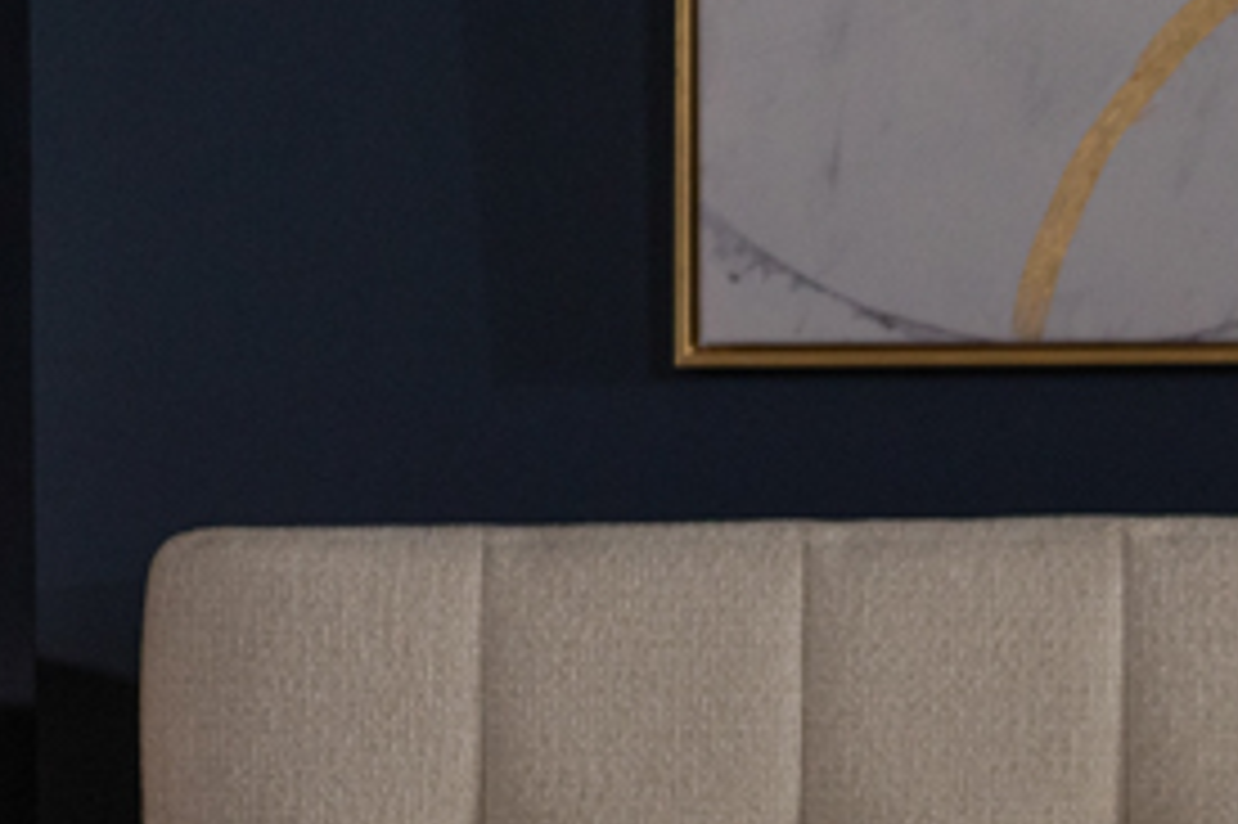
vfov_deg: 3.1
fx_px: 15293
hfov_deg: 4.6
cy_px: 1409
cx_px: 1522
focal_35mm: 445
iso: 1000
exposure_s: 1/100
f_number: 5.6
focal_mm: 102
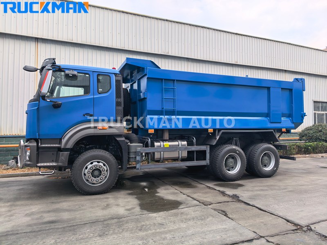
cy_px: 122
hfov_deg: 71.6
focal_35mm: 24
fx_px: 227
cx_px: 164
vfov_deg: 56.8
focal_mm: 5.75
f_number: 2
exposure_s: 1/526
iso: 50
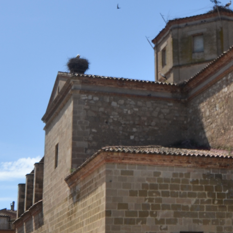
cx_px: 228
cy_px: 91
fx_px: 564
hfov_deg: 22.5
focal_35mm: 74
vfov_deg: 23.3
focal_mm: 16
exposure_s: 1/2500
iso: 100
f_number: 2.8
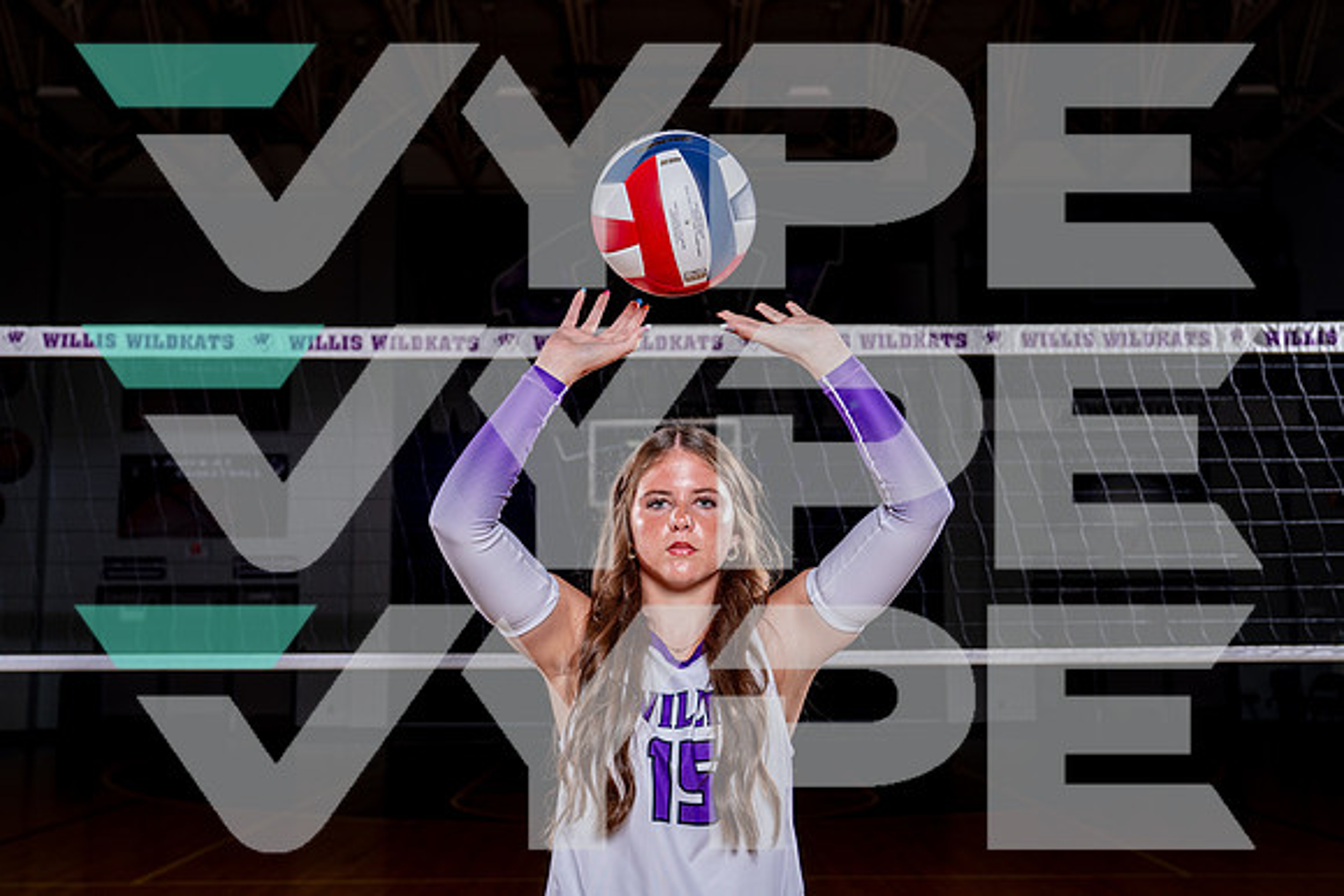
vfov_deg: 35.8
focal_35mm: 37
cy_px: 448
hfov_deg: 51.6
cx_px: 672
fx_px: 1389
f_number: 4
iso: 100
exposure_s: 1/250
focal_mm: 36
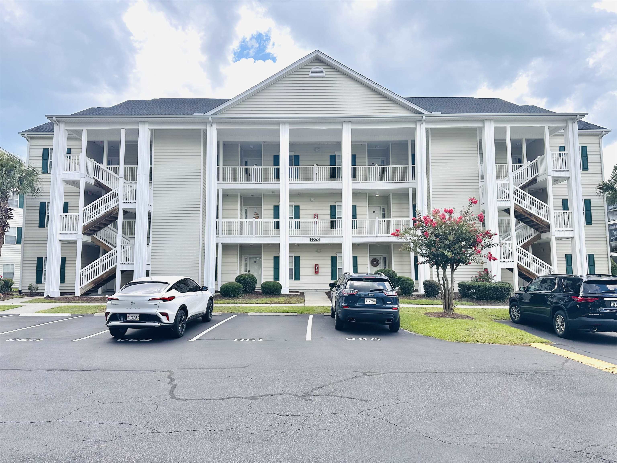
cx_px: 308
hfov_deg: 71.6
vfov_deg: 56.8
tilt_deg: +5.8
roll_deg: +0.2
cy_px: 232
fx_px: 428
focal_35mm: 24
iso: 80
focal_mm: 6.86
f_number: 1.78
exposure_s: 1/2809
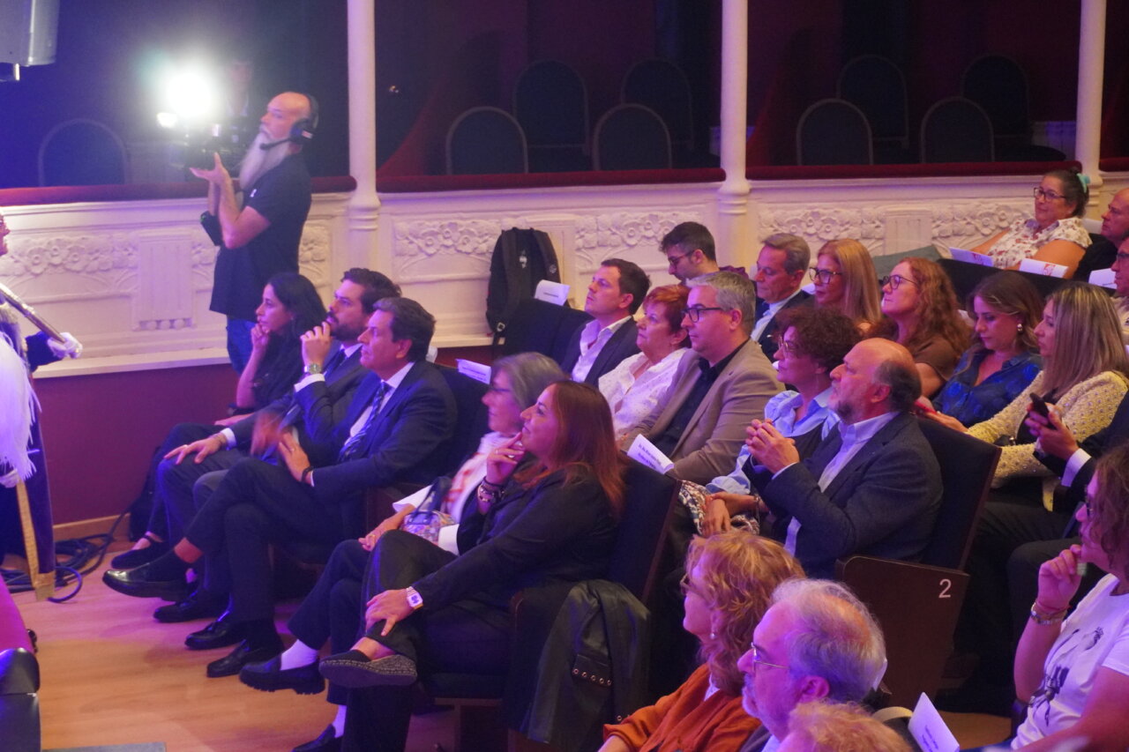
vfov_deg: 18.2
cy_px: 376
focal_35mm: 75
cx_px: 564
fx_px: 2352
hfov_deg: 27.0
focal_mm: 50
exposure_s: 1/8
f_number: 5.6
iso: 6400
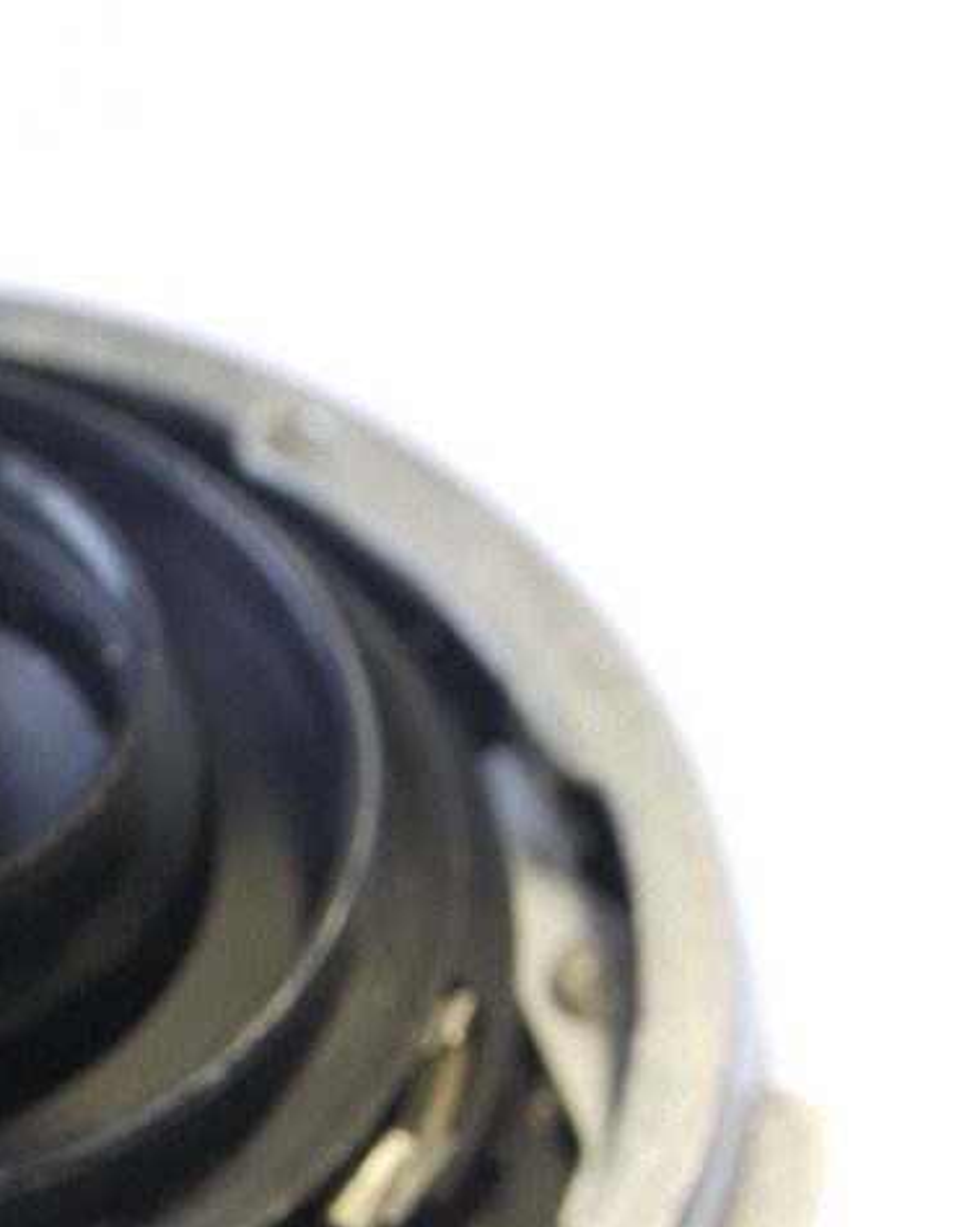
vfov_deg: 9.3
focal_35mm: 208
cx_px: -169
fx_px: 7546
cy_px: 1110
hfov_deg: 7.4
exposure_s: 1/15
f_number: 9
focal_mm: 42
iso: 400
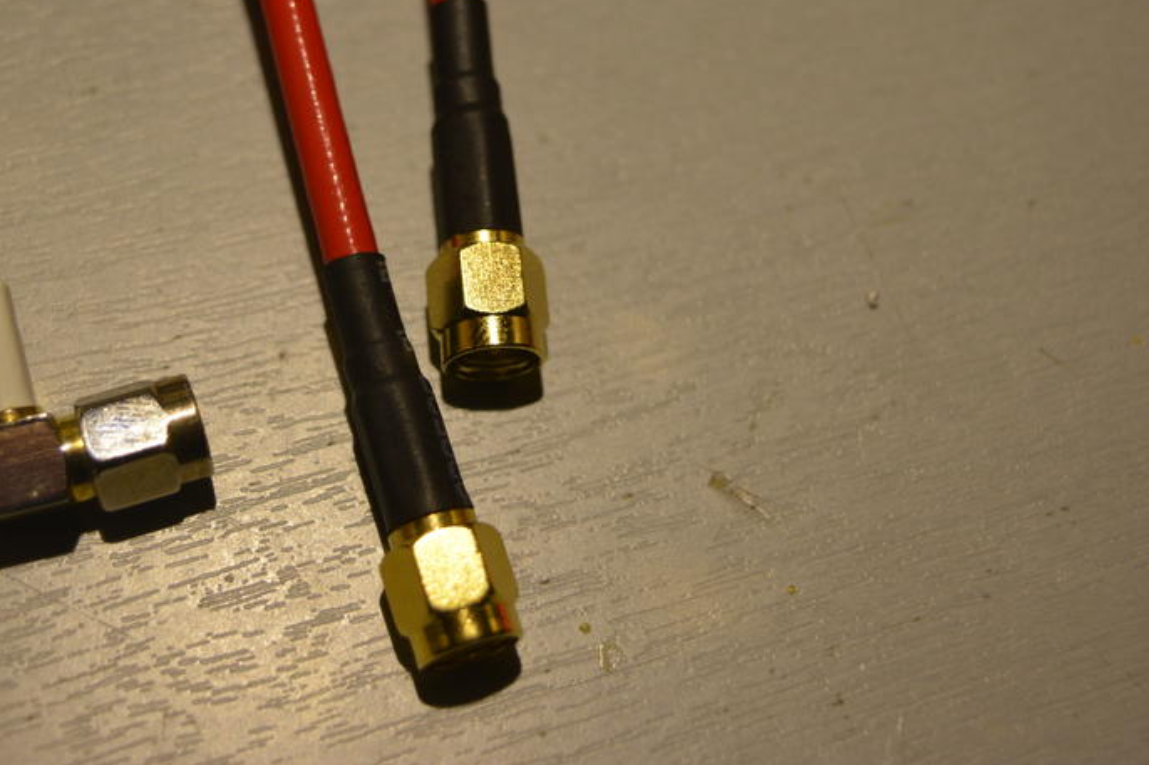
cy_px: 217
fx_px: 2233
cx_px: 461
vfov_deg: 19.3
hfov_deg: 28.8
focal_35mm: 70
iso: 400
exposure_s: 1/100
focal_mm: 32
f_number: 5
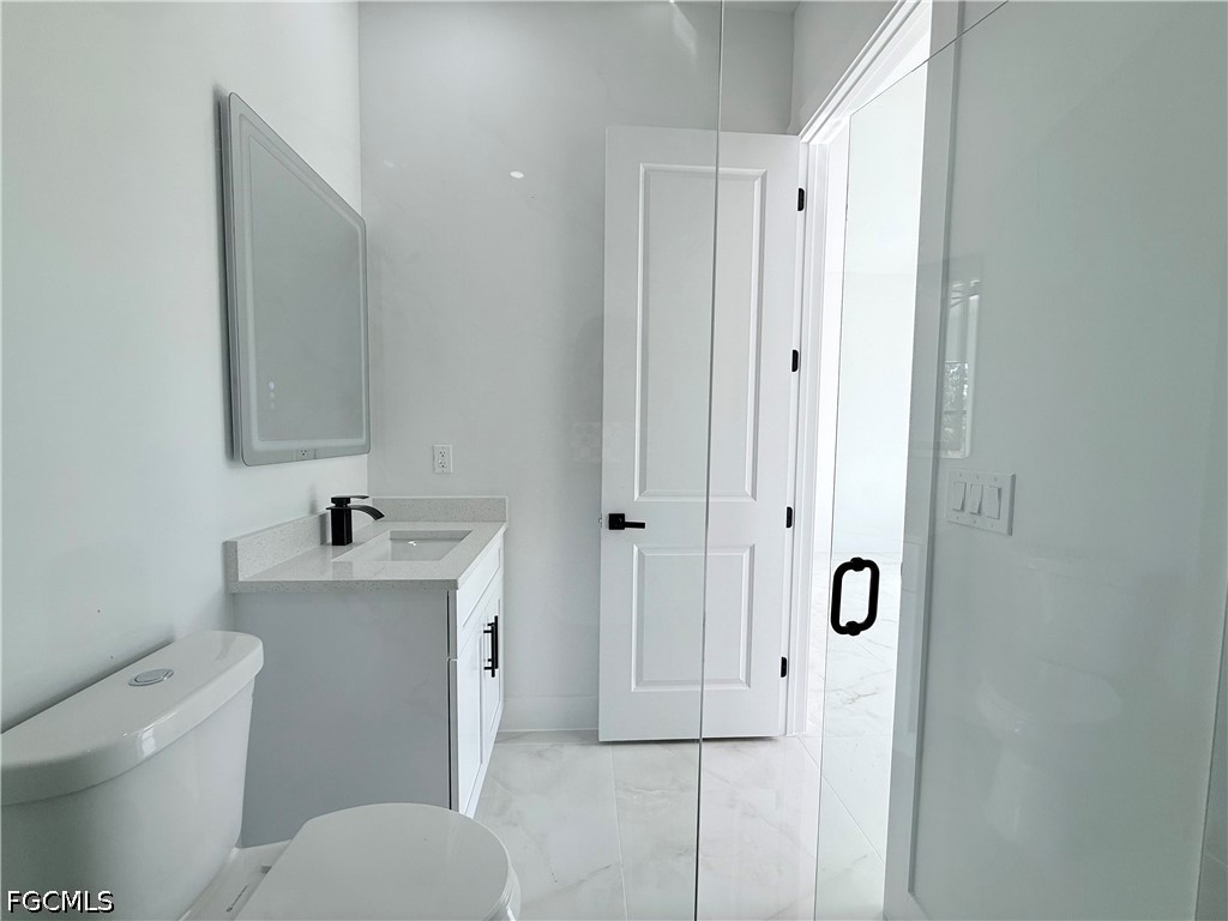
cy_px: 460
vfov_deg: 85.7
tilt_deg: -2.9
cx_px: 614
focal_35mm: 14
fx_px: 497
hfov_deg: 102.1
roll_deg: -0.6
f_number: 2.2
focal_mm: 2.22
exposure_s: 1/162
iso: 50
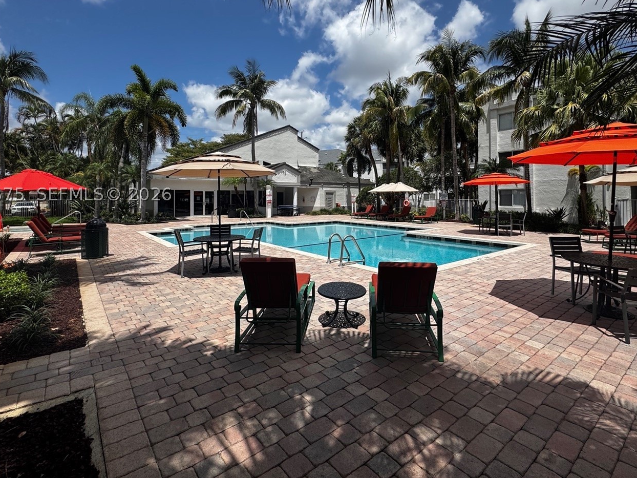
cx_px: 329
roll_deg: -0.6
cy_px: 194
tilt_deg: +0.0
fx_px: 331
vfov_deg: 70.9
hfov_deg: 87.7
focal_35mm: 18
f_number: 2.2
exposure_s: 1/3390
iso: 50
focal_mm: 2.22
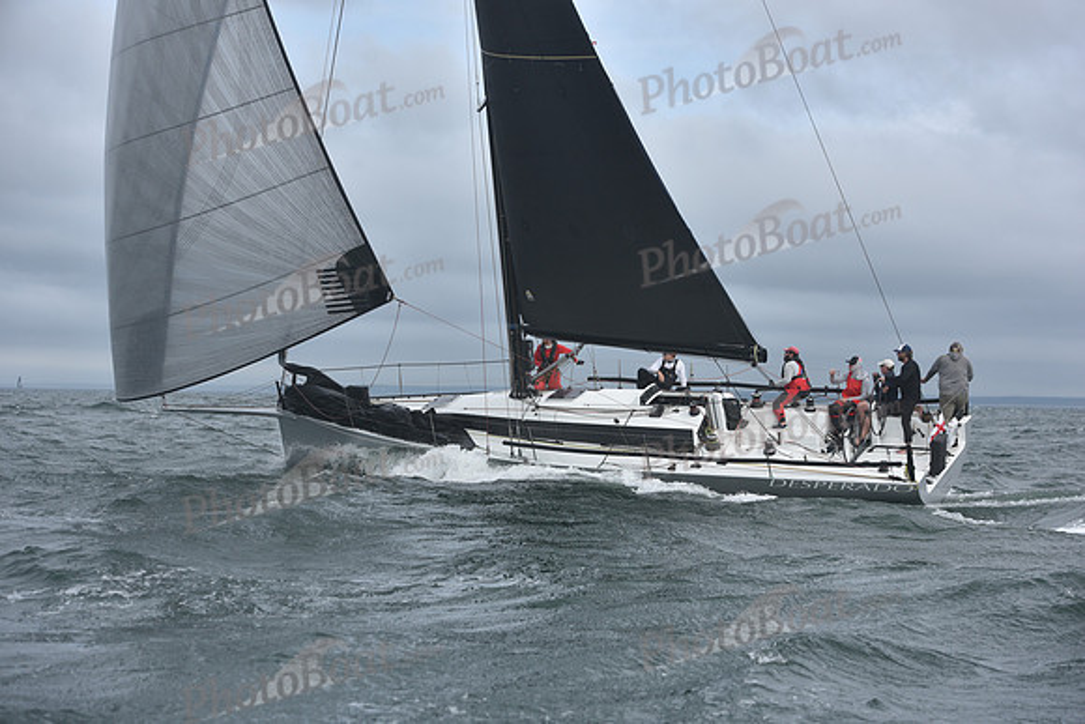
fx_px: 2110
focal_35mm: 70
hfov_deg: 28.8
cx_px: 542
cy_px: 362
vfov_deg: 19.5
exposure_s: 1/1250
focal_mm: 70
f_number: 5
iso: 200
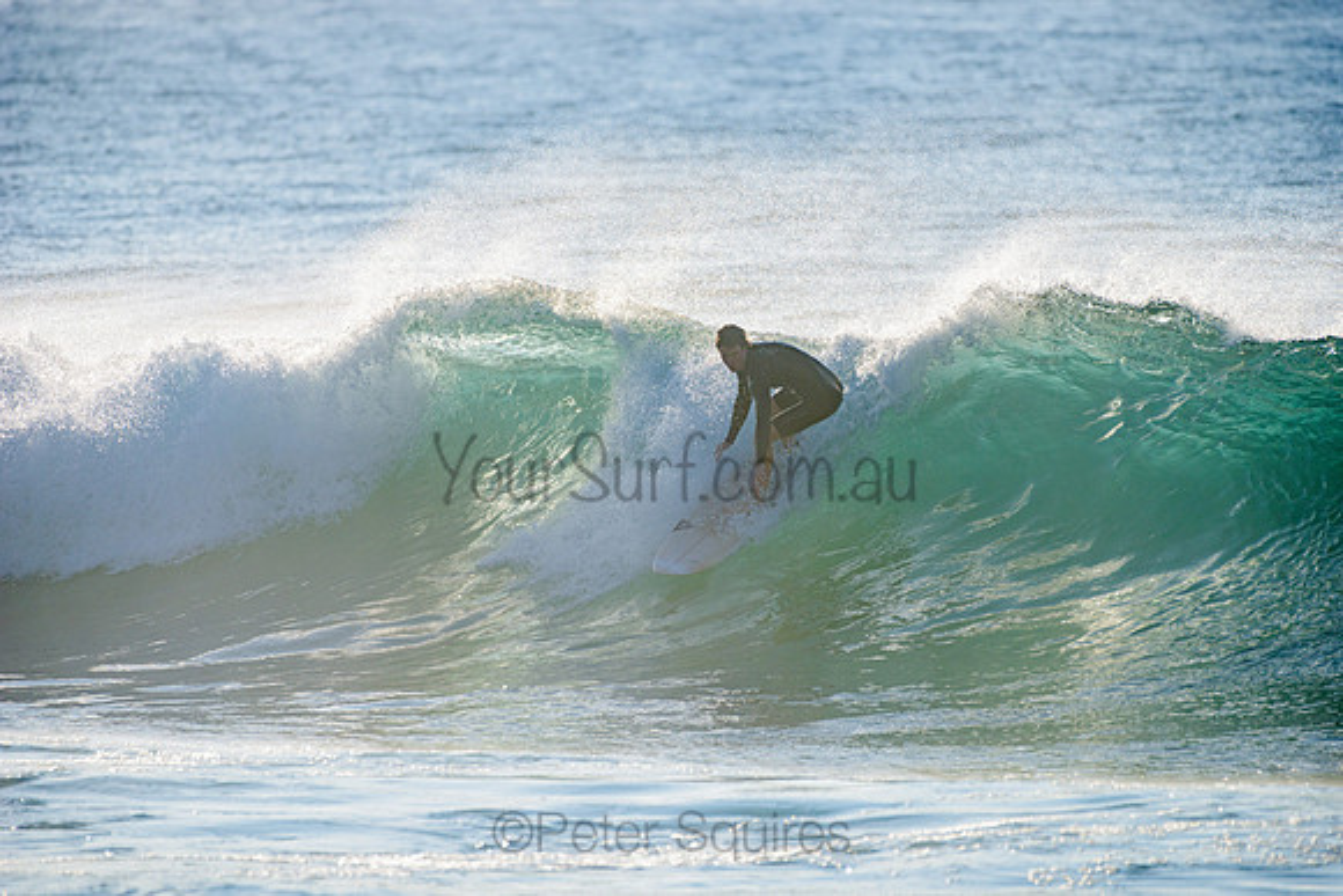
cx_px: 672
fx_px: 18656
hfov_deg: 4.1
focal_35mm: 500
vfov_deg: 2.8
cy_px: 448
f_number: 5.6
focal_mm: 500
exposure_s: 1/2000
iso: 160
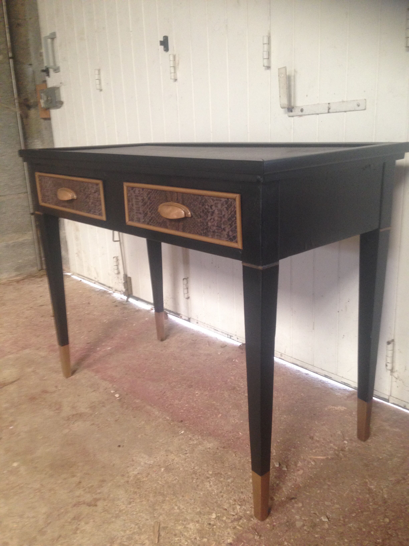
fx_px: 520
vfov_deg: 55.4
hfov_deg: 42.9
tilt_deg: -17.5
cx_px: 204
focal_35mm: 33
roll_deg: +2.2
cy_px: 273
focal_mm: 4.12
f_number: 2.4
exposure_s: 1/20
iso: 160
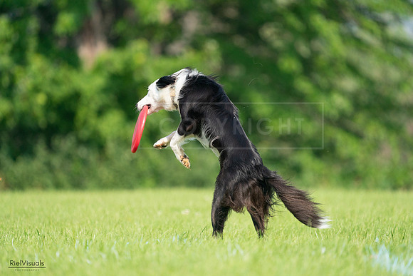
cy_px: 138
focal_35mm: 559
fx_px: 6414
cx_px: 206
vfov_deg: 2.5
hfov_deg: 3.7
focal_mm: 559
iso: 1600
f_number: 6.3
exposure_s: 1/4000
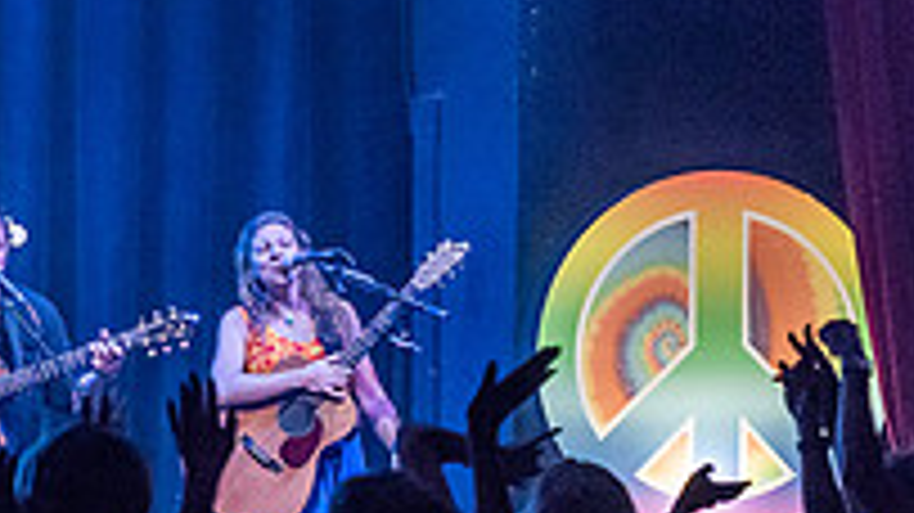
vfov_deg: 5.8
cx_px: -68
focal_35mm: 210
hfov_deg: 10.2
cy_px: 583
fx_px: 5087
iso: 2500
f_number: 4.5
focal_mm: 70
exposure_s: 1/160
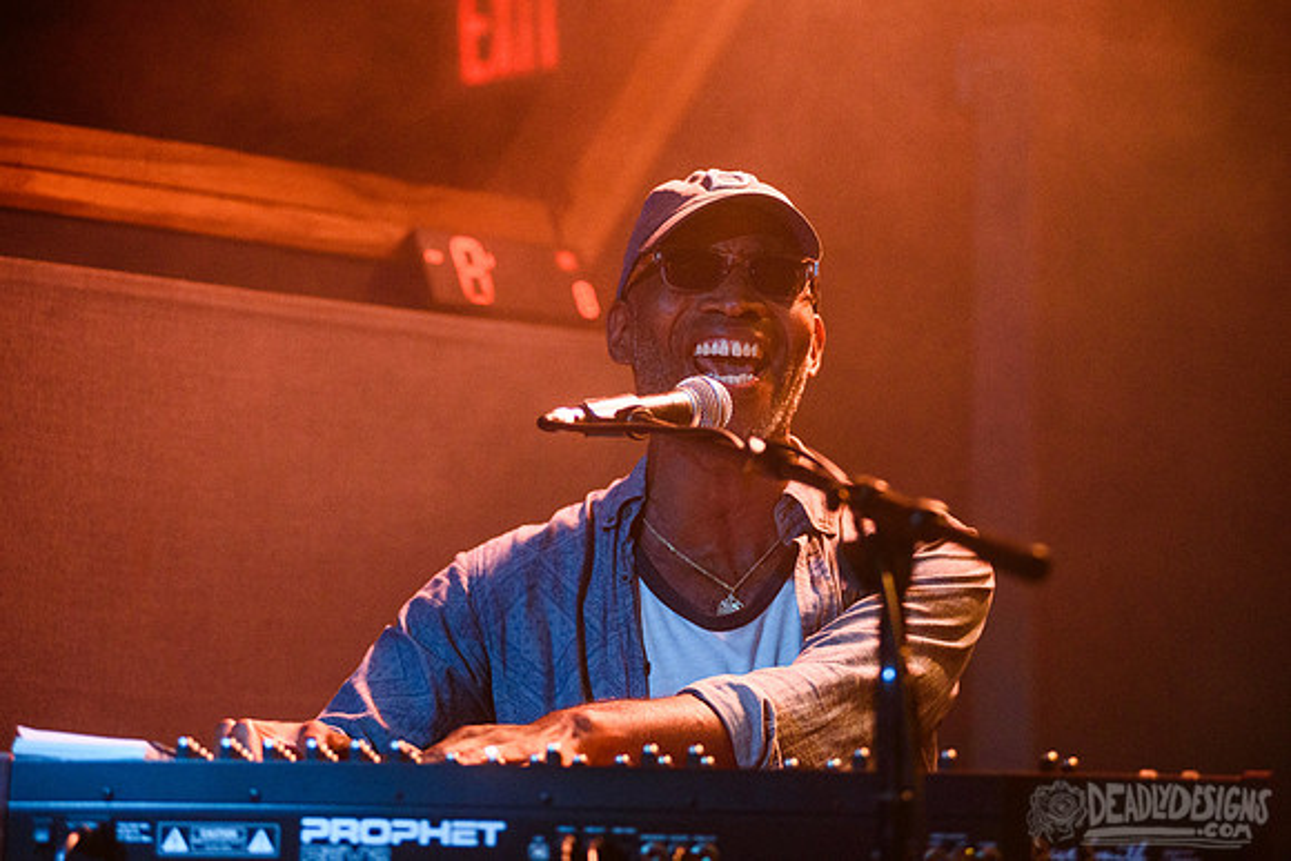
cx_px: 679
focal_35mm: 116
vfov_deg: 11.8
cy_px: 408
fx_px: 4152
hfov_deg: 17.7
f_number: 3.2
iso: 3200
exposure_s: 1/400
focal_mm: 110
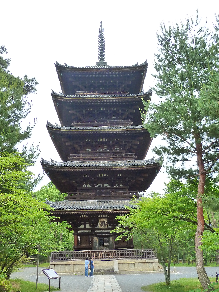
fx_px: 270
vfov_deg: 56.8
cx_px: 110
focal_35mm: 32
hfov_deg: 44.2
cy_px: 146
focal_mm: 5.3
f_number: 4
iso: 200
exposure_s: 1/125
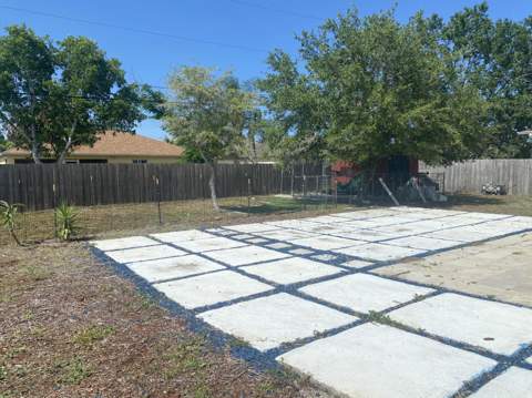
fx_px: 399
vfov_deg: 53.0
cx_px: 266
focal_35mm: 26
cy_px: 199
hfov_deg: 67.4
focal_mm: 4.25
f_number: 1.8
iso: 32
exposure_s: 1/6061
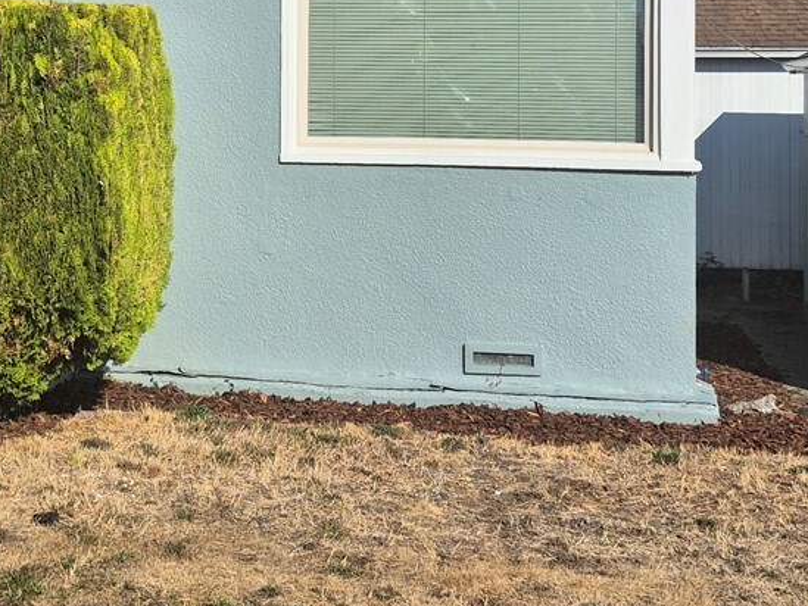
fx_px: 1564
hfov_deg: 28.8
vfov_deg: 21.6
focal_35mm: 67
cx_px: 269
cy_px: 87
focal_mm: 5.4
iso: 25
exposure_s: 1/2664
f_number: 1.8
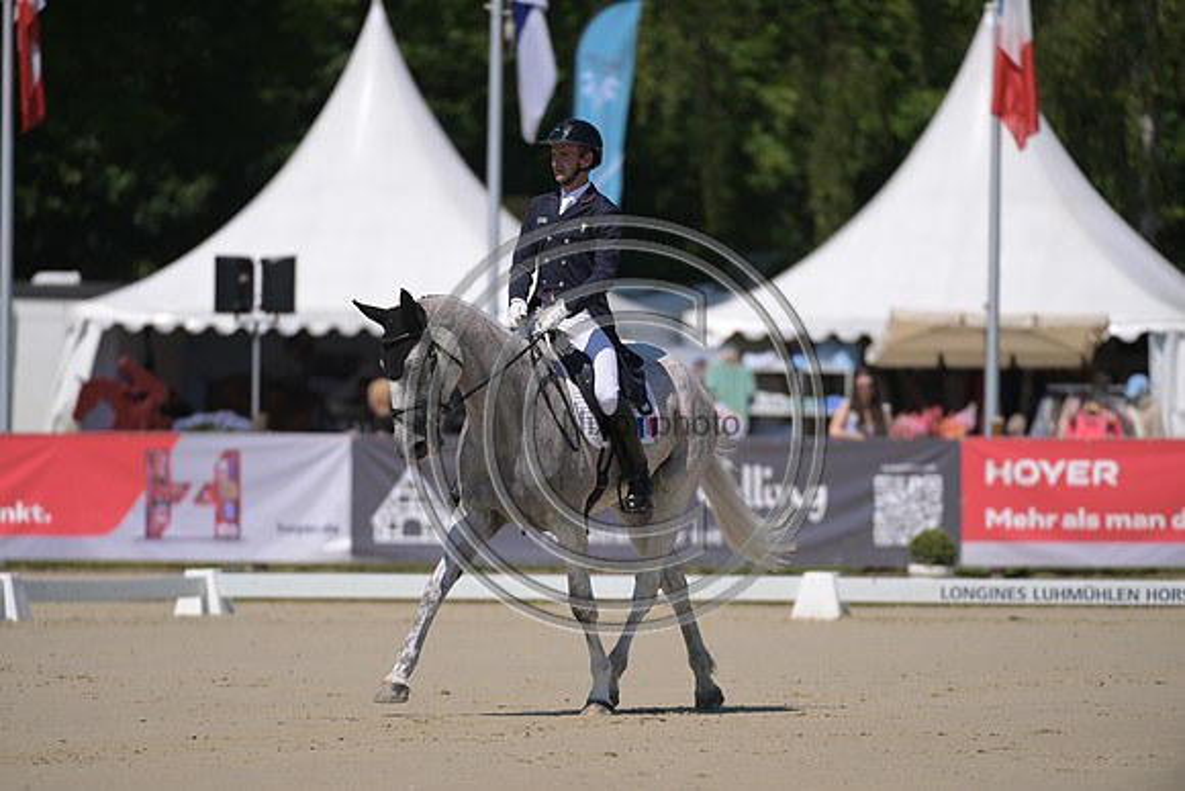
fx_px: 13169
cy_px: 396
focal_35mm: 400
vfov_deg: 3.4
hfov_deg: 5.2
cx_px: 592
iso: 125
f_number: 5
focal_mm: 400
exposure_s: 1/1250
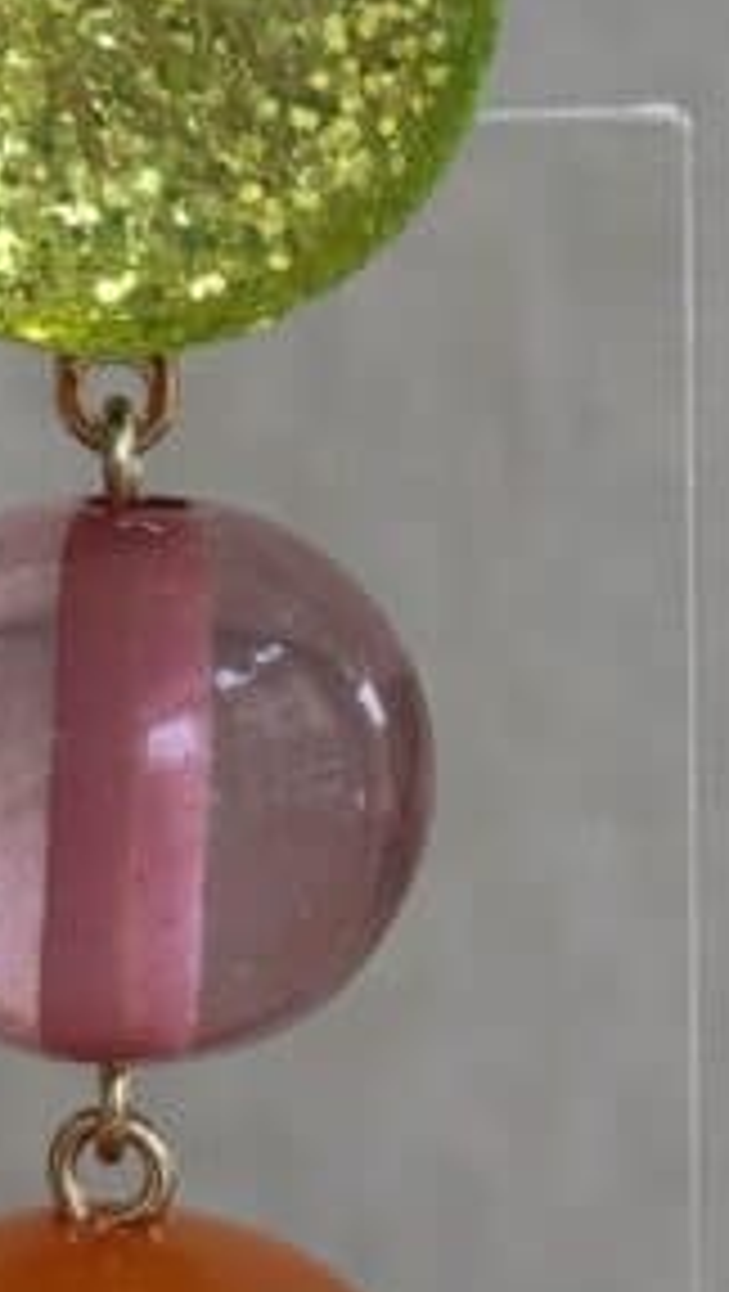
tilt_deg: -9.6
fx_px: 6923
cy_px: 810
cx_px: 760
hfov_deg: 6.0
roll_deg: -0.4
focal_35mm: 202
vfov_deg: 10.7
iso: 32
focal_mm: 5.96
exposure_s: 1/195
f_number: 1.6
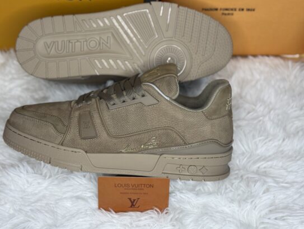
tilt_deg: -49.2
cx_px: 141
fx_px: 466
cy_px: 108
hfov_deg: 36.1
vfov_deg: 27.6
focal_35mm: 53
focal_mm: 6.76
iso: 64
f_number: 1.78
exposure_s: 1/120
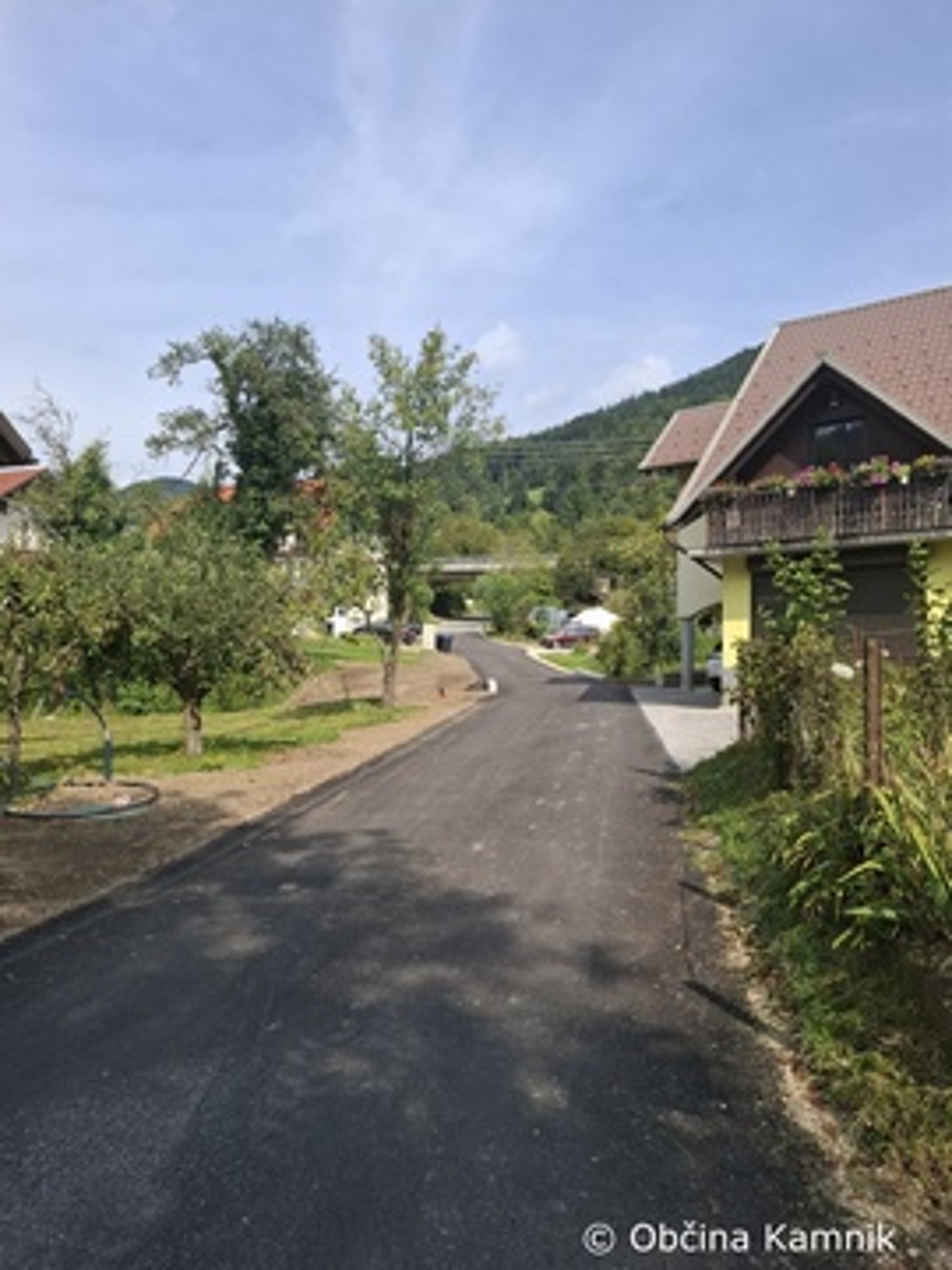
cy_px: 635
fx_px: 843
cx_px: 476
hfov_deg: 58.9
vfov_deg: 73.9
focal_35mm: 23
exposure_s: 1/1253
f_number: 1.8
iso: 50
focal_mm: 5.54
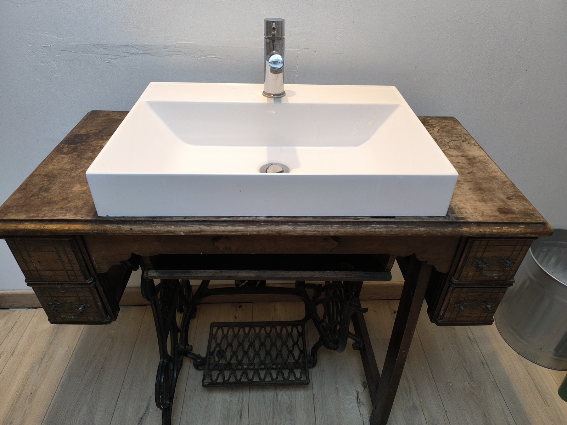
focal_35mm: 23
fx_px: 377
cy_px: 212
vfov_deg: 58.9
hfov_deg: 73.9
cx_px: 284
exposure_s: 1/50
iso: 1000
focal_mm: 6.14
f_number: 1.65
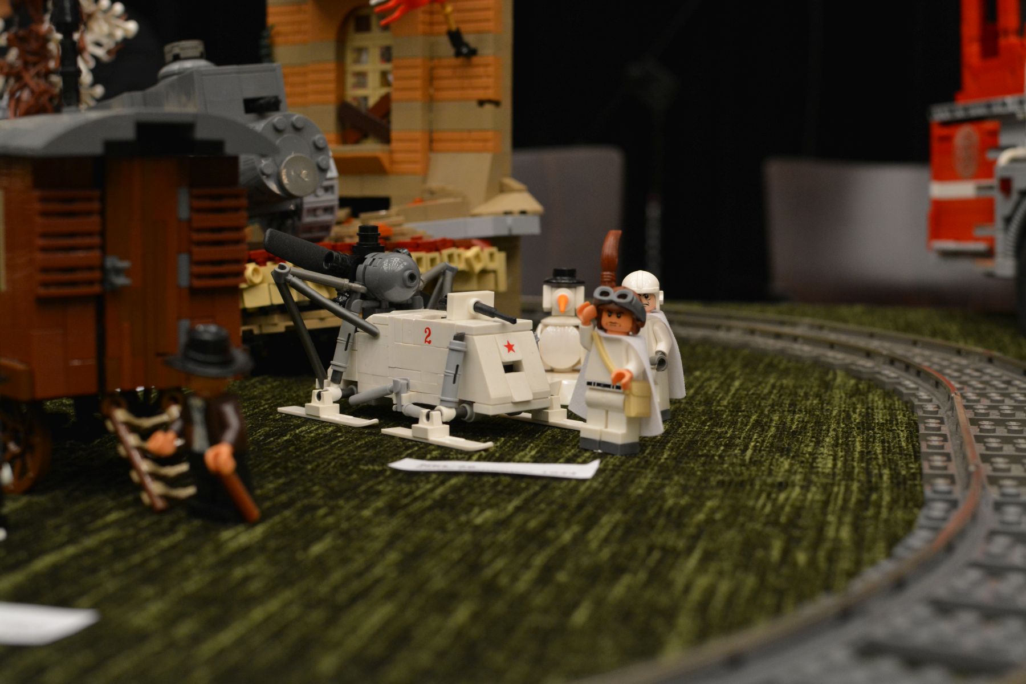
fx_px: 1496
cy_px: 342
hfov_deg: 37.9
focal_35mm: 52
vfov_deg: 25.8
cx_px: 513
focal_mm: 35
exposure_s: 1/80
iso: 1000
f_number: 5.6
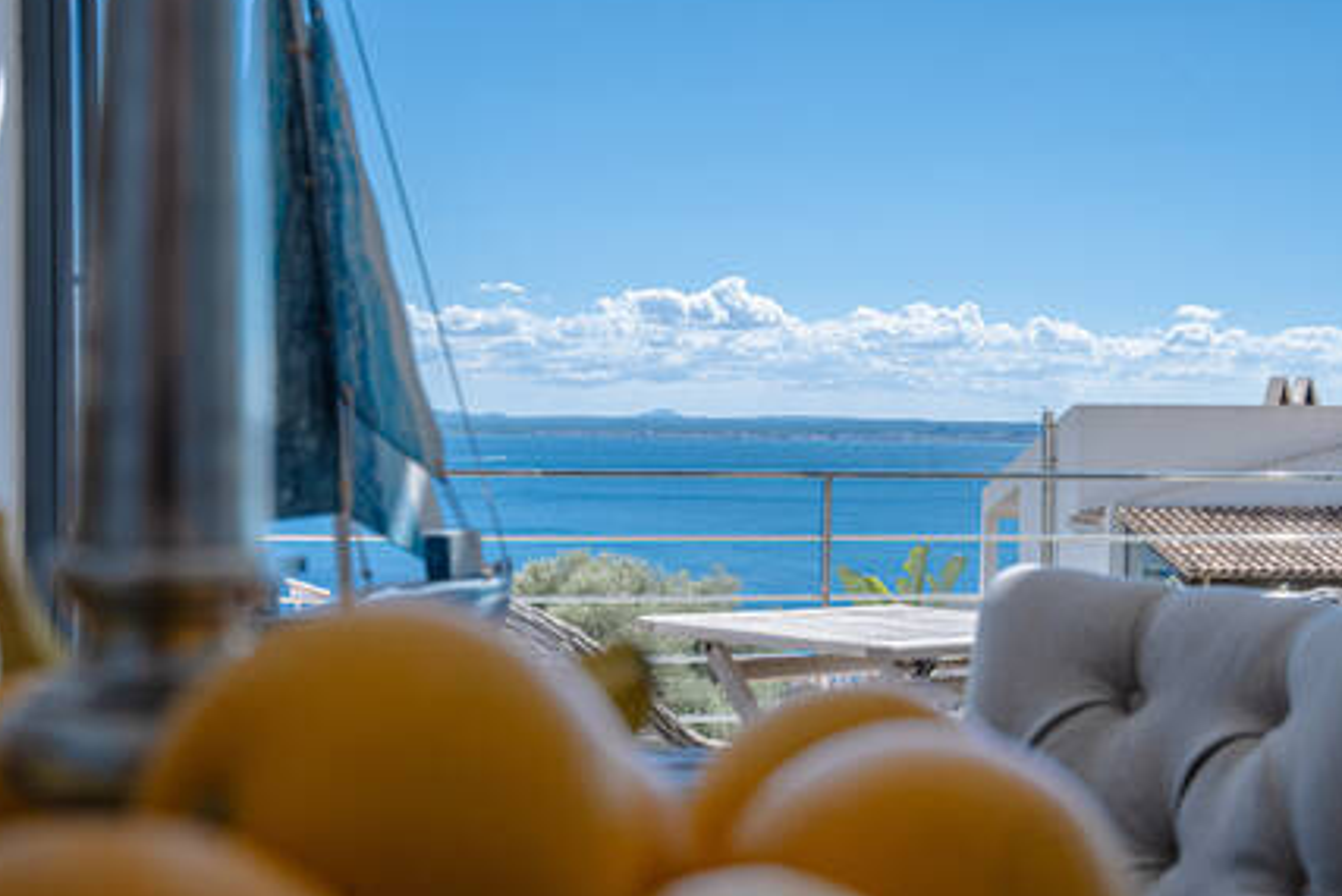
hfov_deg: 35.8
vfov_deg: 24.3
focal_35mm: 56
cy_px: 476
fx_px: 2077
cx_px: 739
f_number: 8
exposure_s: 1/250
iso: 100
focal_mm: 47.6
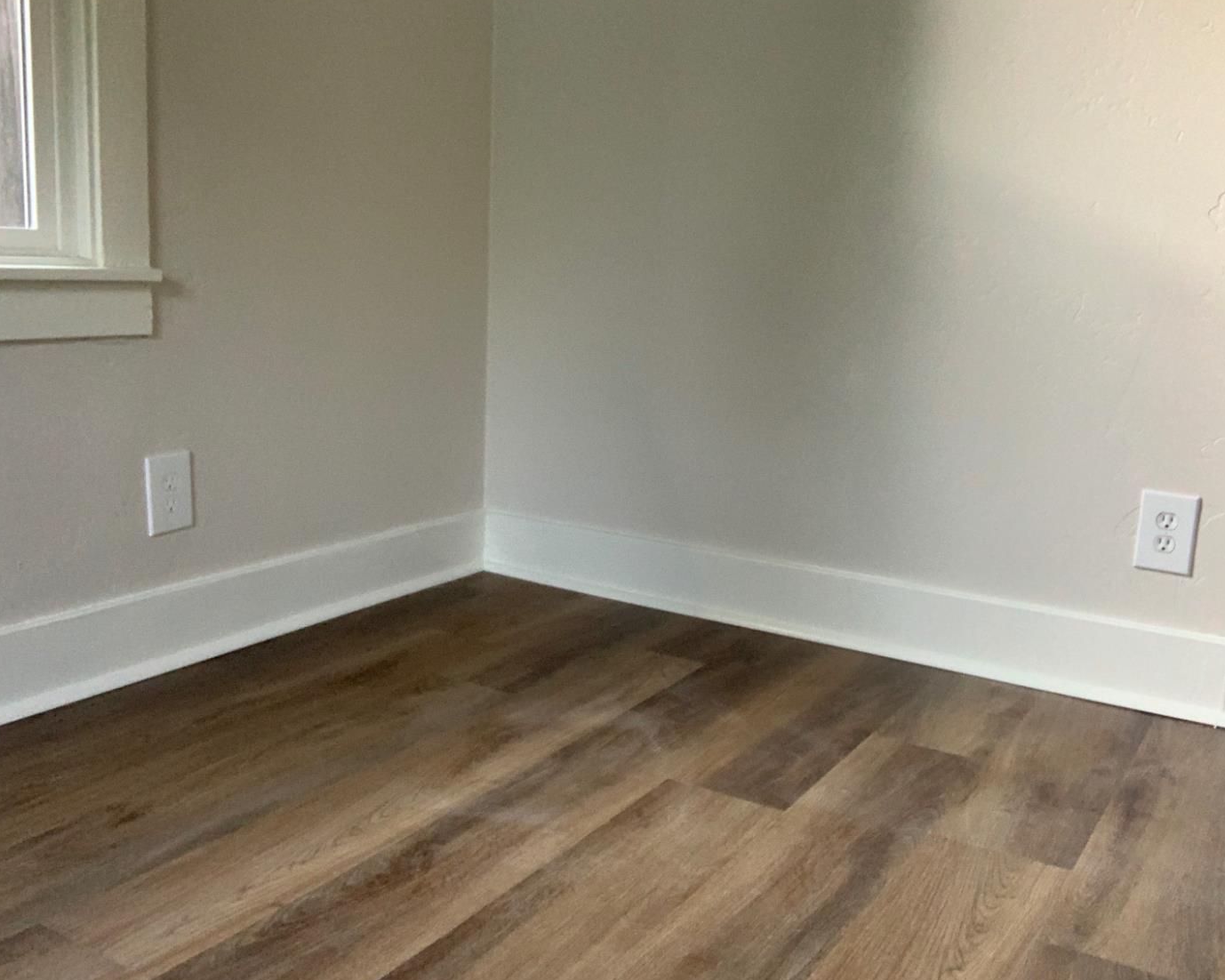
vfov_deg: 43.3
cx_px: 602
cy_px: 490
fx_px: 1233
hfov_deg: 52.8
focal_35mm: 34
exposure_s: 1/43
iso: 320
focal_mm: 2.87
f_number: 2.2
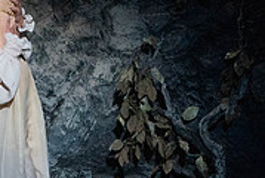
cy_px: 11
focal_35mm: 1295
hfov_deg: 1.6
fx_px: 9548
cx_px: 9
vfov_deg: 1.1
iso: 8000
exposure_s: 1/250
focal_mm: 400
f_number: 5.6
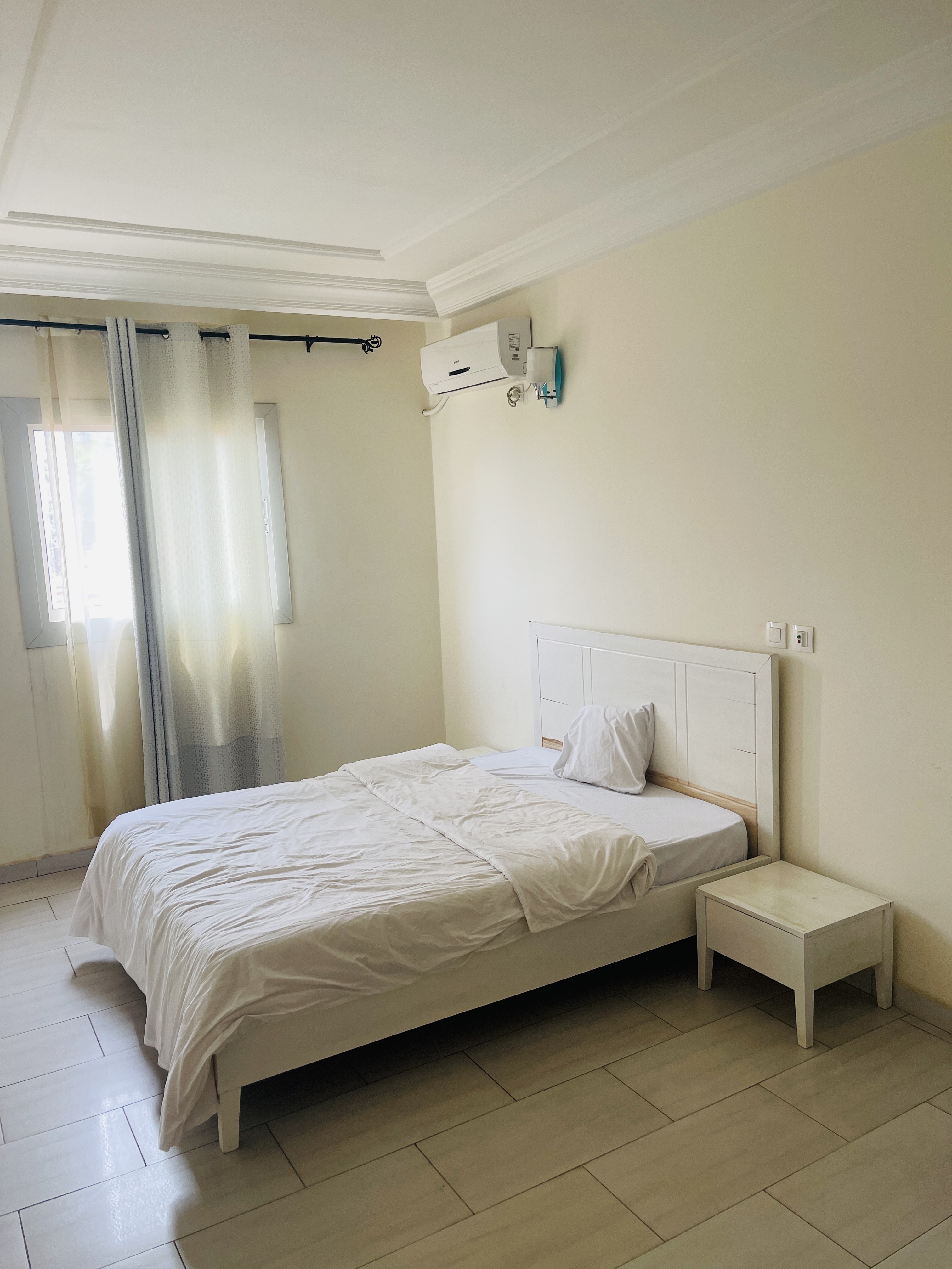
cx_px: 476
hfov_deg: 54.9
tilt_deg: -6.2
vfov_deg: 69.4
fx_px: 917
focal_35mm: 25
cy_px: 634
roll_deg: +3.1
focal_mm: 5.1
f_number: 1.6
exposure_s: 1/121
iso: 125
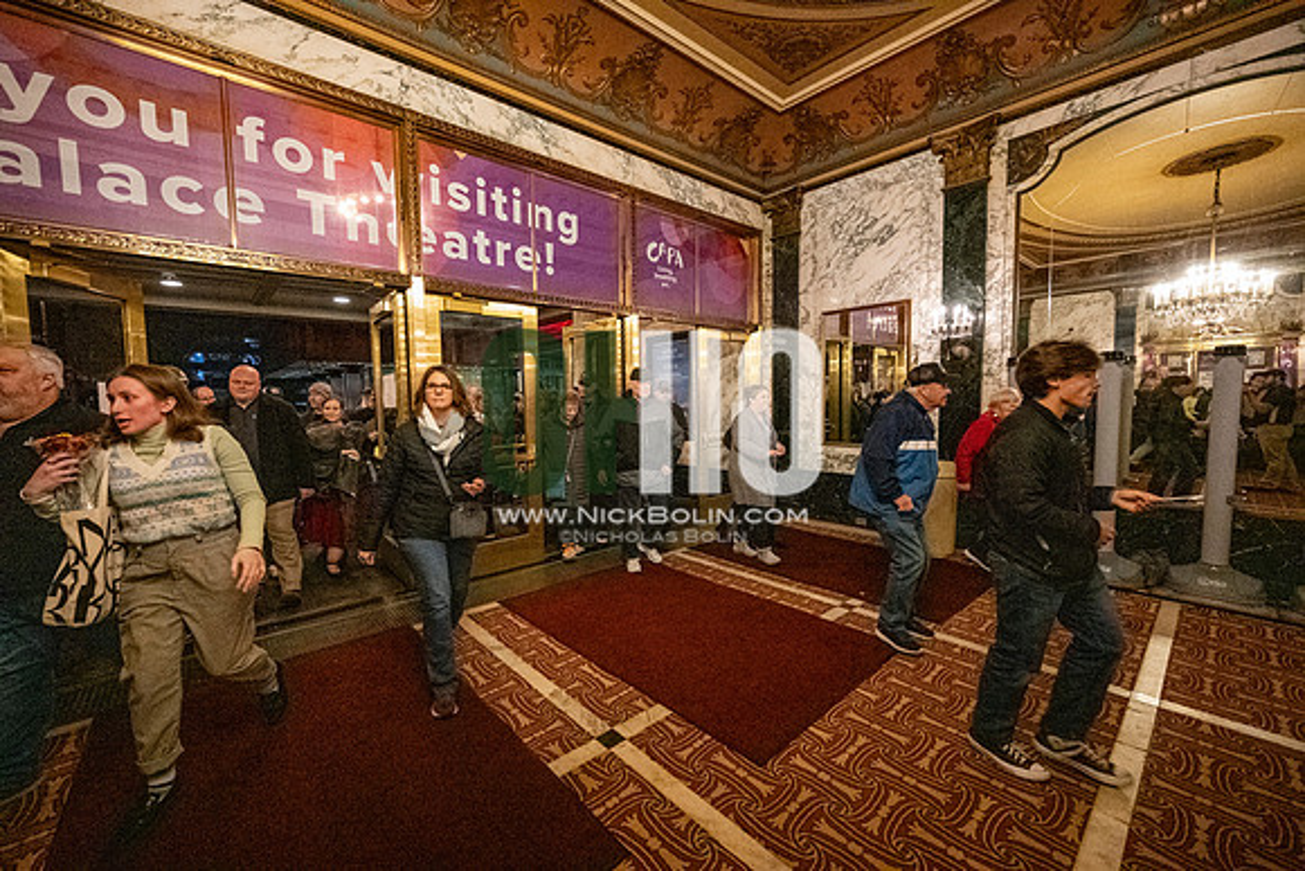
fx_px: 508
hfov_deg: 104.2
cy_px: 436
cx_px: 652
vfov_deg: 81.2
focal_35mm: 14
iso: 16000
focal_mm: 14
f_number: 4
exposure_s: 1/400
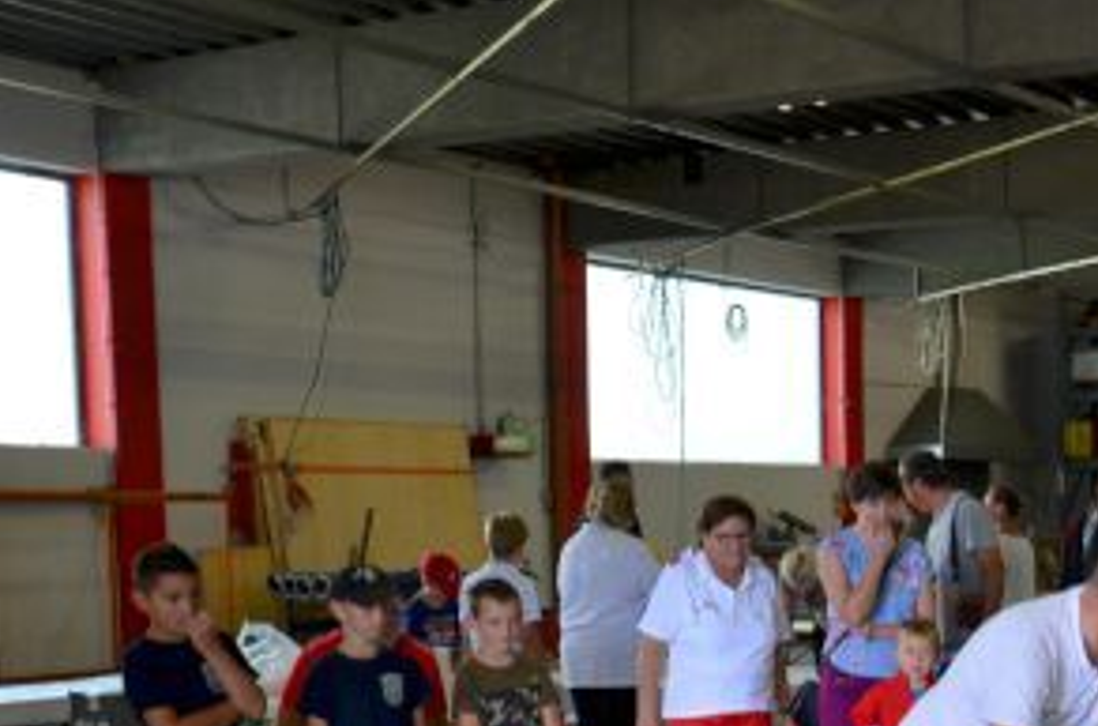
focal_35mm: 60
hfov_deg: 30.5
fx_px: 1825
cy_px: 745
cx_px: 1158
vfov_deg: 21.6
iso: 560
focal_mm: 18
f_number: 4
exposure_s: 1/60
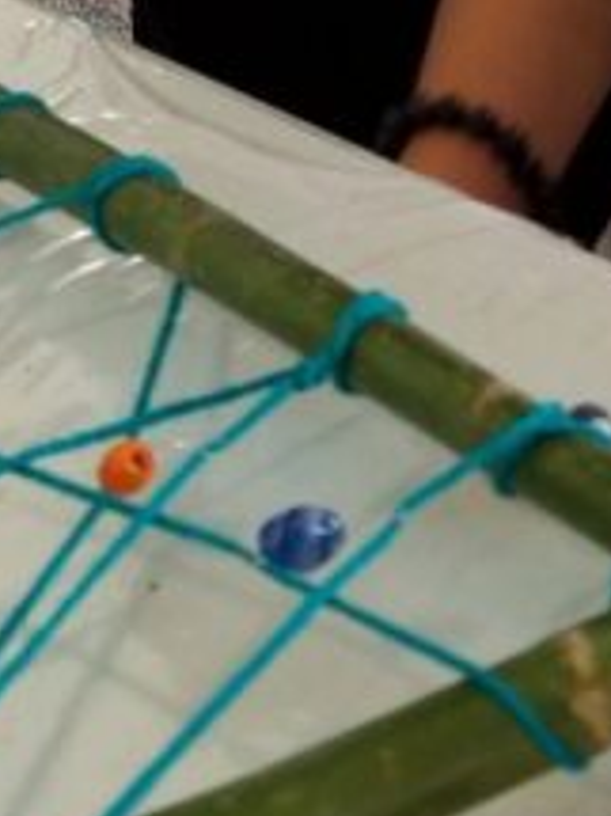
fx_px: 2921
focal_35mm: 124
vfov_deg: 14.6
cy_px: -493
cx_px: 455
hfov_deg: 11.9
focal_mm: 4.25
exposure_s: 1/120
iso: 160
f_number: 1.7
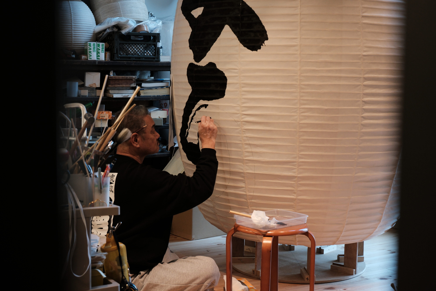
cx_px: 218
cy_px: 146
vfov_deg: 25.5
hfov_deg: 37.5
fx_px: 642
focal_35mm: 53
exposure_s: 1/105
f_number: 5
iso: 1250
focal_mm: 35.3
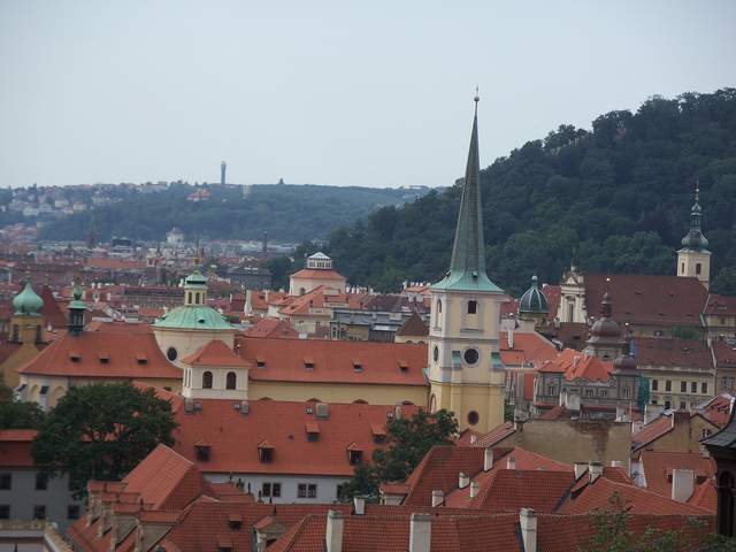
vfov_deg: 11.1
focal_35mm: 133
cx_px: 368
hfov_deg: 14.8
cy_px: 276
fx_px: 2828
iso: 64
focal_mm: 28
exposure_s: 1/640
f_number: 4
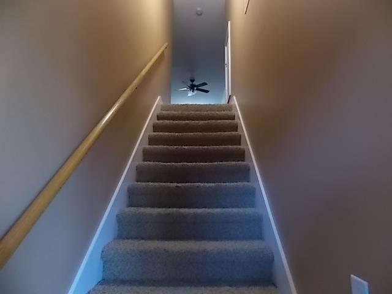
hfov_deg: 73.9
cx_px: 196
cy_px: 147
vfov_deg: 58.9
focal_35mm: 23
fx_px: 260
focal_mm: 4
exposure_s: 1/13
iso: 400
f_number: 3.1
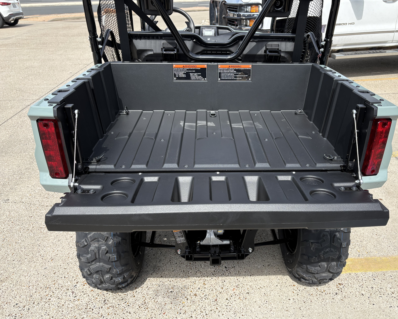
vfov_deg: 51.5
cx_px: 219
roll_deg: +0.8
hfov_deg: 62.1
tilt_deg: -26.3
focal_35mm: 28
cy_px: 161
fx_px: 330
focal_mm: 5.96
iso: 50
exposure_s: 1/2075
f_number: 1.6
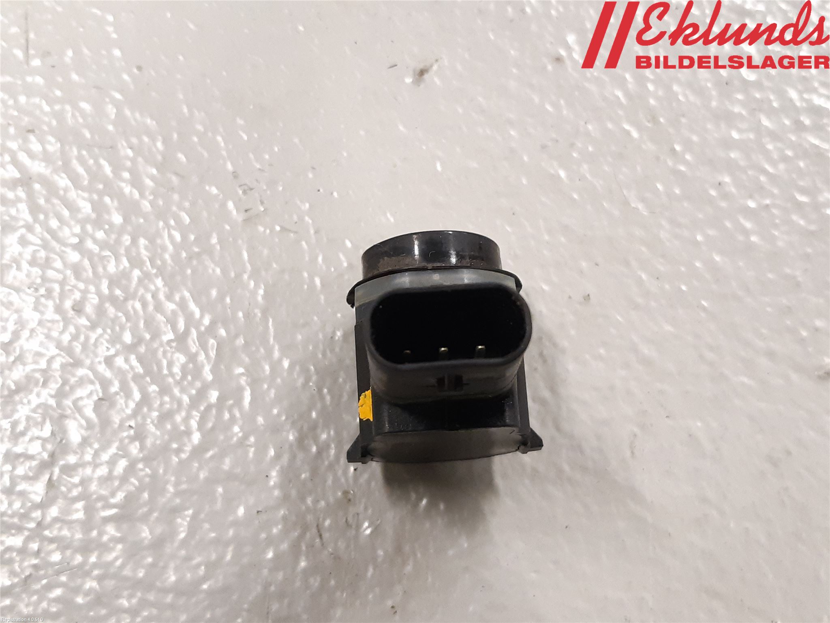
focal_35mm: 26
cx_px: 415
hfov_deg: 67.3
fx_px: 623
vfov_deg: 53.1
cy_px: 312
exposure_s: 1/50
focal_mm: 3.93
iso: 250
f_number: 1.7
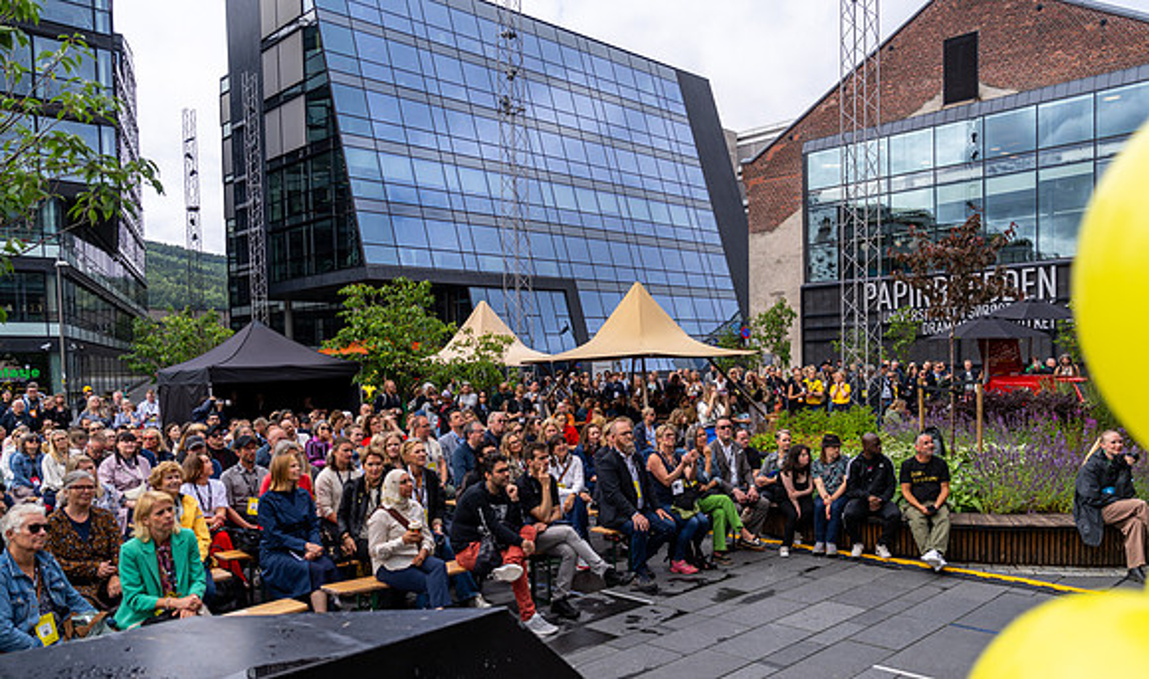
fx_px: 859
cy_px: 406
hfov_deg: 67.5
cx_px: 611
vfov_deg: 42.9
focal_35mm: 28
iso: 100
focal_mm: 24
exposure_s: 1/1600
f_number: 2.8
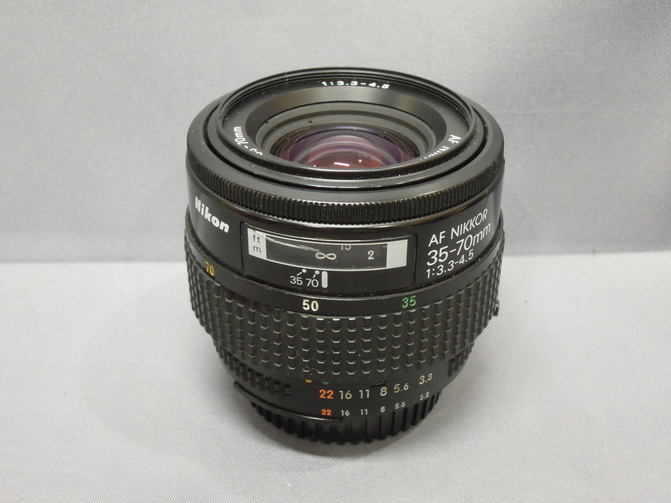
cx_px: 336
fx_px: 969
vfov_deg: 29.1
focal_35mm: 50
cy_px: 252
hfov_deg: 38.2
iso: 640
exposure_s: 1/15
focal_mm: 9
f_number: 5.2
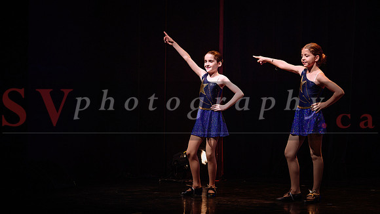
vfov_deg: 8.1
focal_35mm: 149
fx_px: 1503
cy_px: 82
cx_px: 204
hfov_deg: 14.4
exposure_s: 1/250
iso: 1600
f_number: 2.8
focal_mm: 130
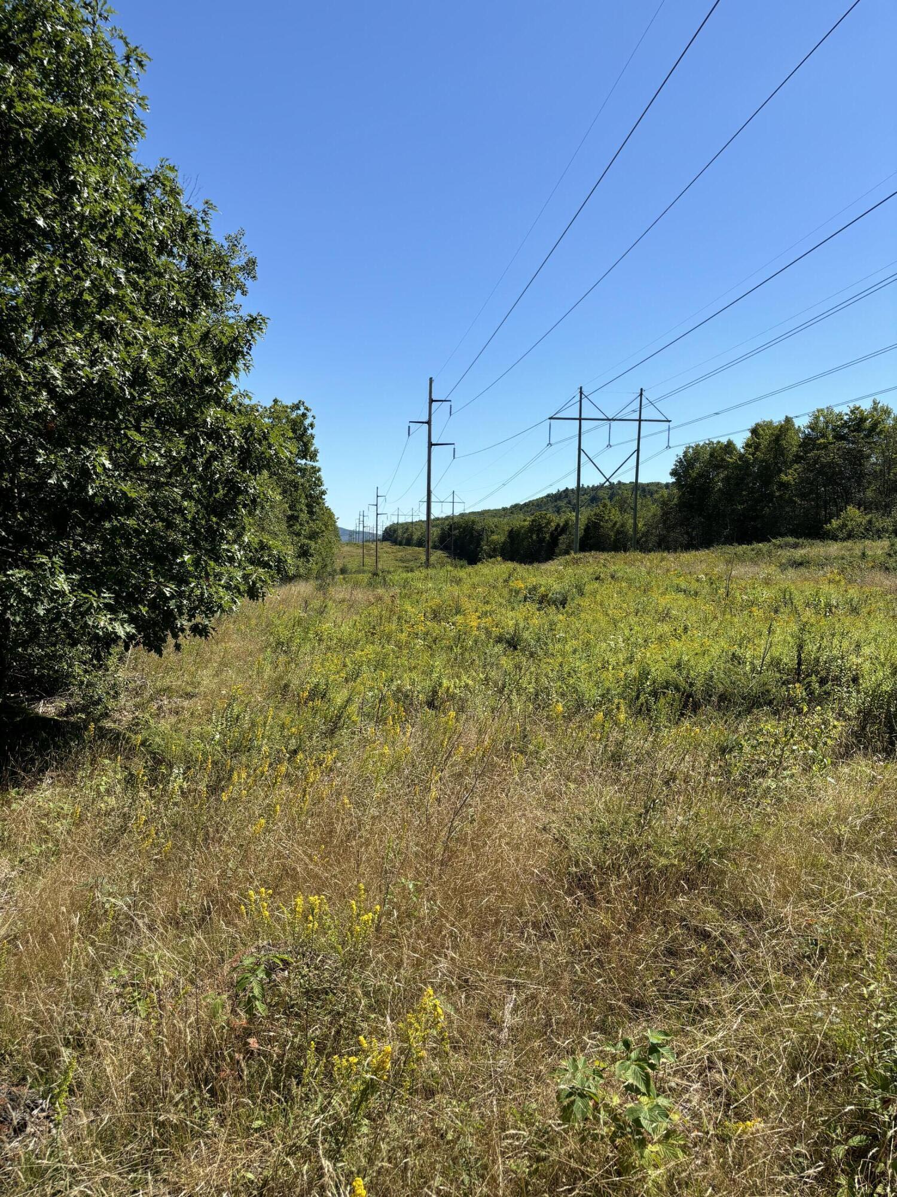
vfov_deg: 67.3
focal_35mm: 26
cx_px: 448
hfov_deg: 53.1
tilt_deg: -4.4
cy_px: 598
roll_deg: -1.9
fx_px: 898
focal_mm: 5.96
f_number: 1.6
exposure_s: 1/2933
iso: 50
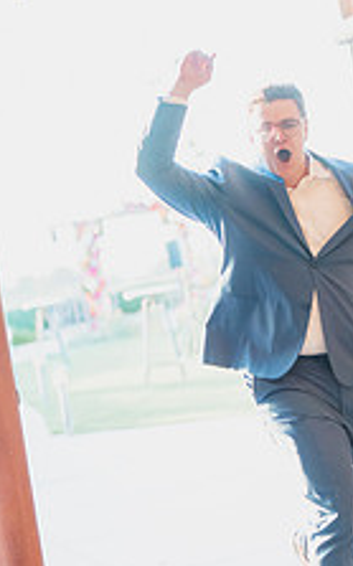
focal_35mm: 103
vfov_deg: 20.2
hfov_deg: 12.6
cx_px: 272
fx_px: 1589
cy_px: 274
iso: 1250
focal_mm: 50
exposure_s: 1/2000
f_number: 1.4
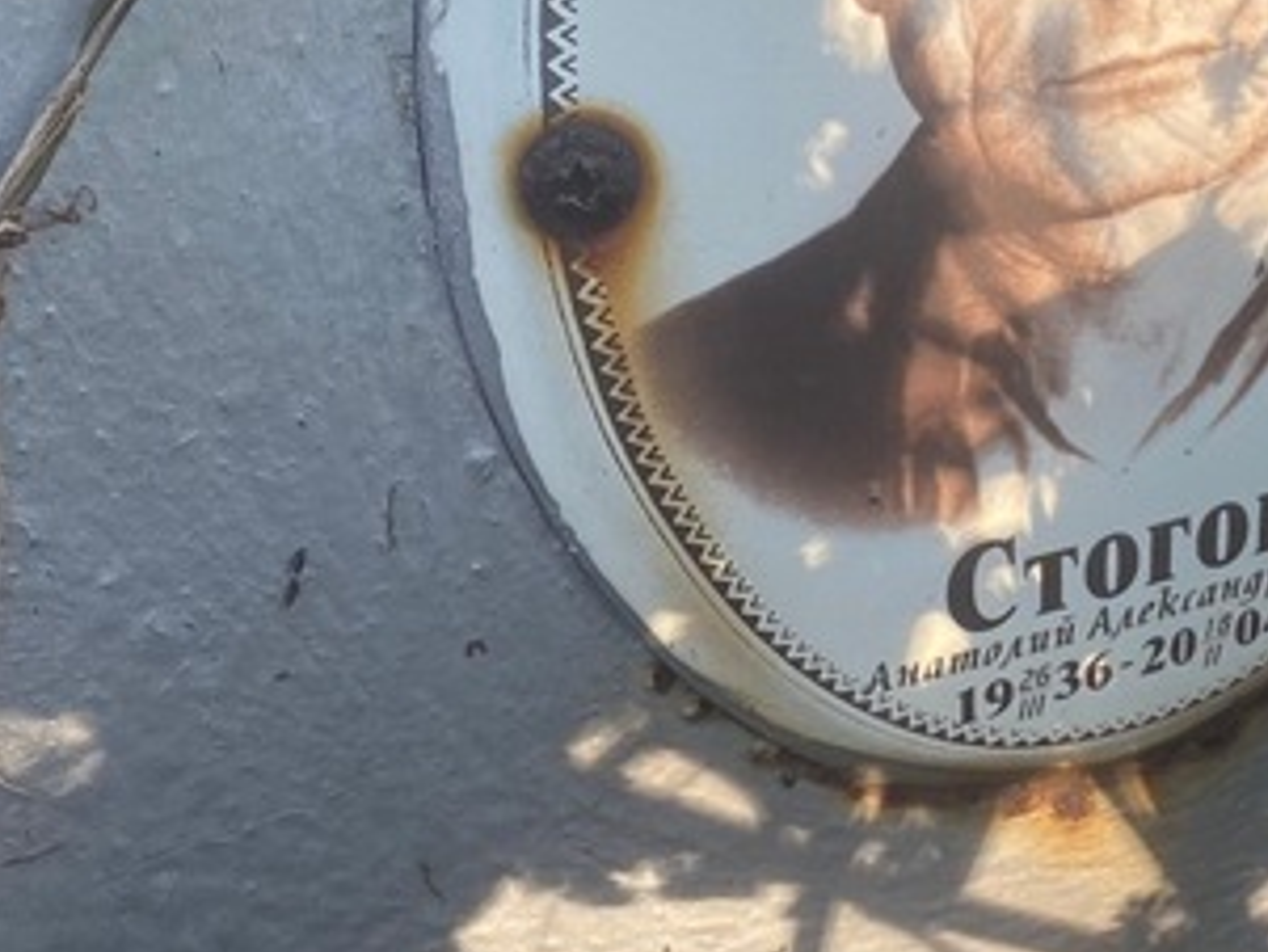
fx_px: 2529
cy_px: 341
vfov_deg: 21.3
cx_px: 1003
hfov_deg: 27.6
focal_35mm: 69
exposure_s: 1/293
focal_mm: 4.25
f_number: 1.8
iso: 32
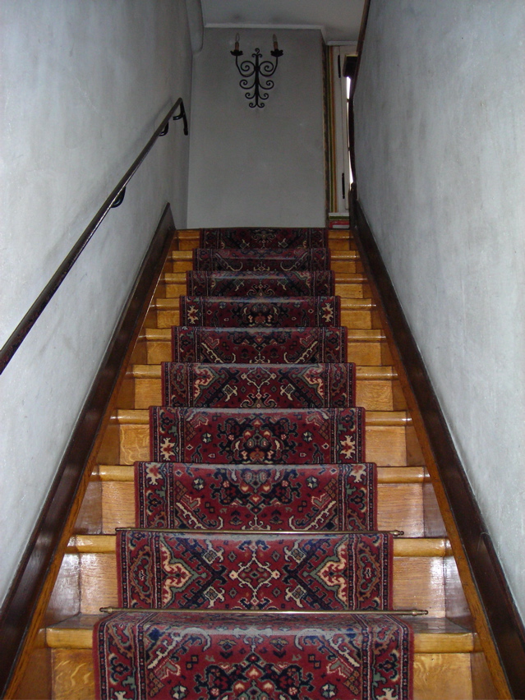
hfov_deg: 37.7
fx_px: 768
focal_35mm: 38
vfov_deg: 49.0
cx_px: 262
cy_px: 350
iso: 170
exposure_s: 1/60.1
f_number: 3.2
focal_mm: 6.3
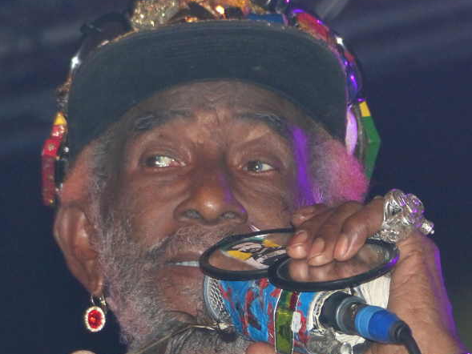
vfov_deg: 4.4
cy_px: 276
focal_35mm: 336
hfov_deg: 5.9
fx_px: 4582
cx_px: 258
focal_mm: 35.6
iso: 400
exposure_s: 1/160
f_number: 2.8
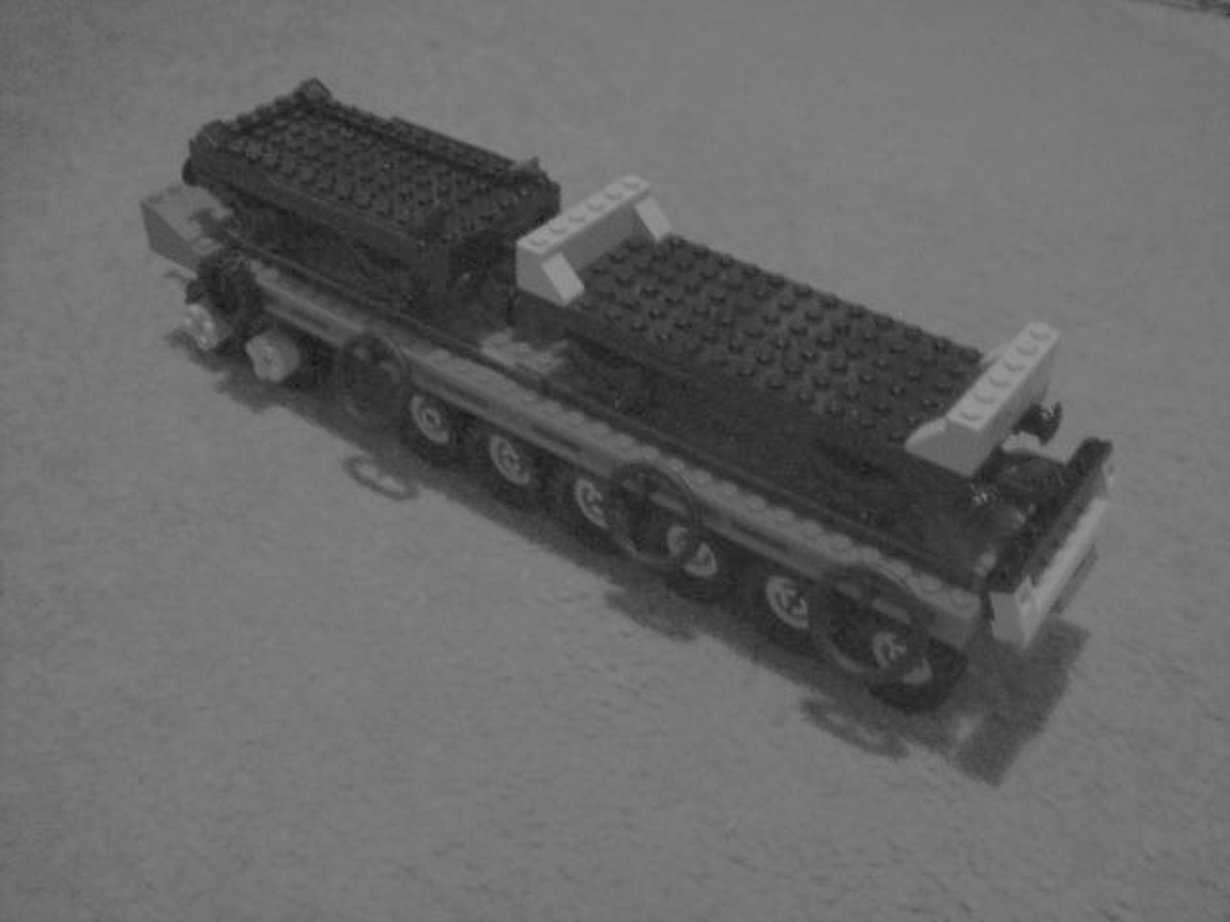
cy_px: 461
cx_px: 615
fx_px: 1279
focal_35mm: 36
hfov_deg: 51.4
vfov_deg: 39.7
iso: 200
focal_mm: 6
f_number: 2.7
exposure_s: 1/4
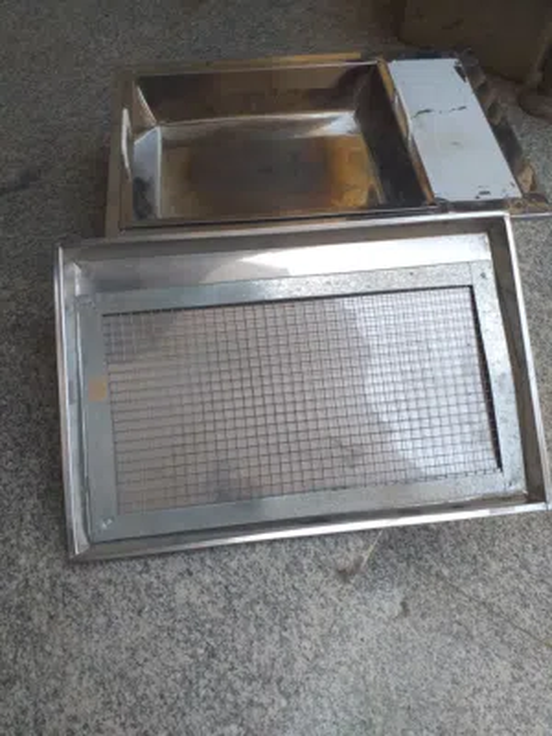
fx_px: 574
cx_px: 276
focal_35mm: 27
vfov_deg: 65.3
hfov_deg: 51.4
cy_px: 368
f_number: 1.9
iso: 40
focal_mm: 3.6
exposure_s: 1/295
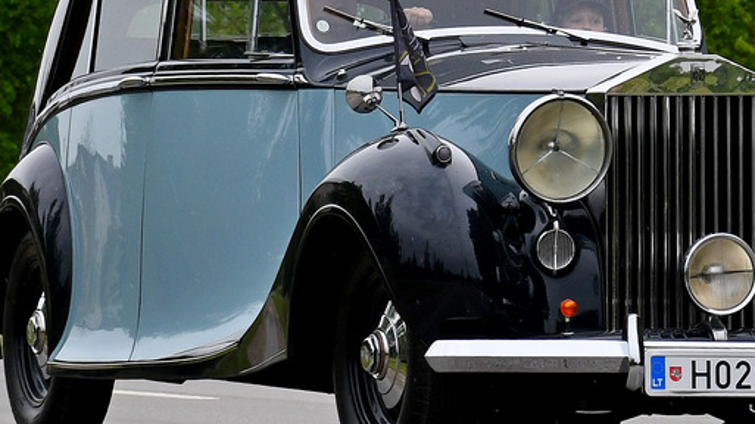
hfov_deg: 8.7
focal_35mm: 247
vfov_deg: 4.9
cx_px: 521
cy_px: -43
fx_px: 4943
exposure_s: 1/640
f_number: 6.3
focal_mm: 62
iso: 400
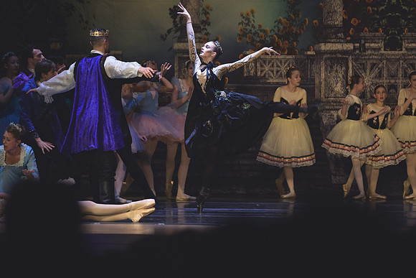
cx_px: 208
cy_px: 139
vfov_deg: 5.9
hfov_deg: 8.9
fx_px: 2683
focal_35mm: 232
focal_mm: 155
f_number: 2.8
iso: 3200
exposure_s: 1/320
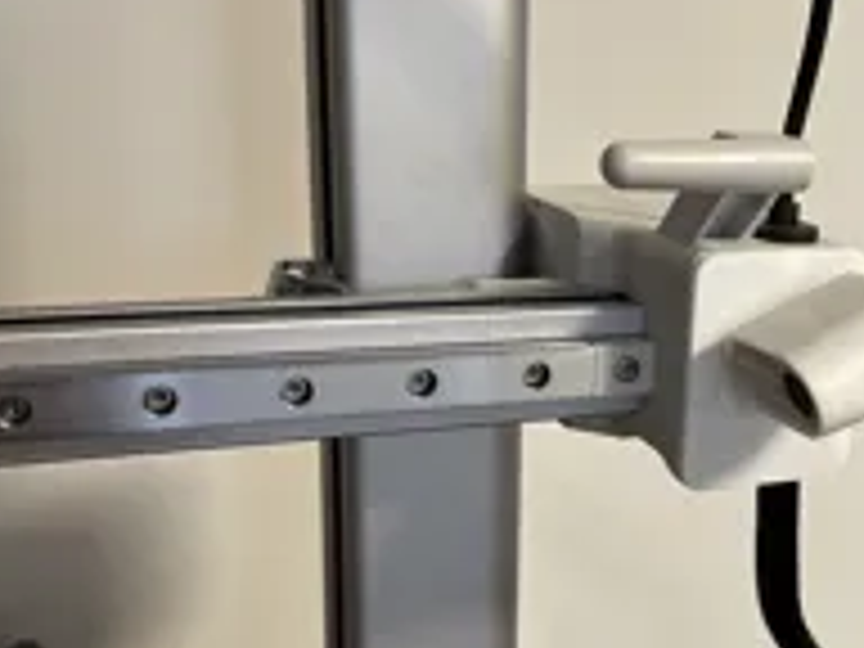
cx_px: 639
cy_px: 436
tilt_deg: -16.3
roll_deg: -4.9
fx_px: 1248
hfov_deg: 37.3
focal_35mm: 50
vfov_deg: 28.9
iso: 160
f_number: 1.78
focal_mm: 6.86
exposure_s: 1/60
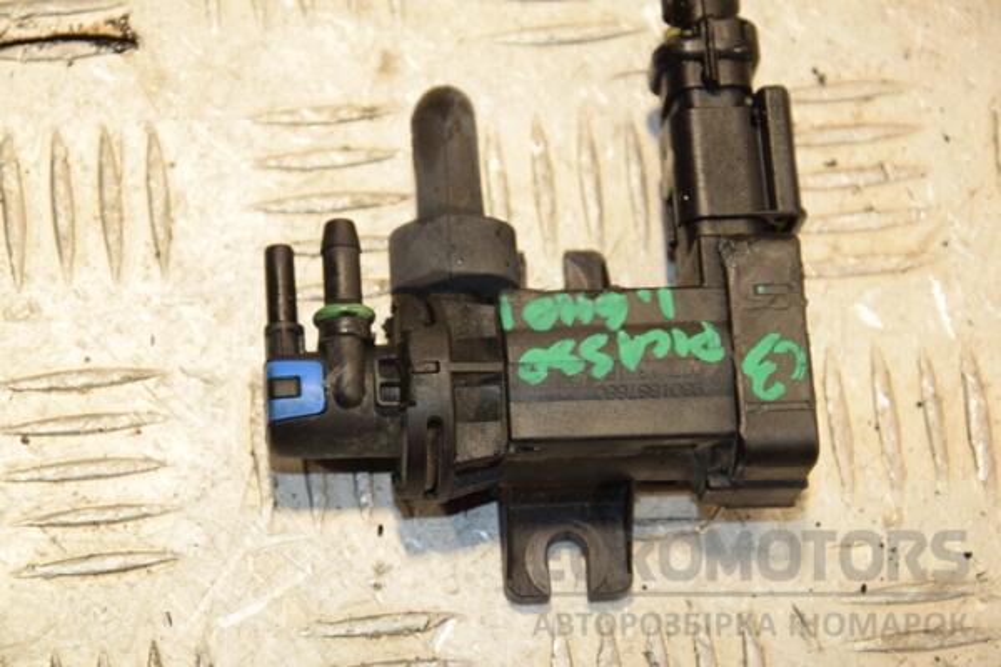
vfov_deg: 10.2
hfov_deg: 15.2
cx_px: 500
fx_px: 3753
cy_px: 334
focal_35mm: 135
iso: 800
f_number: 6.3
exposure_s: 1/200
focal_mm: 90
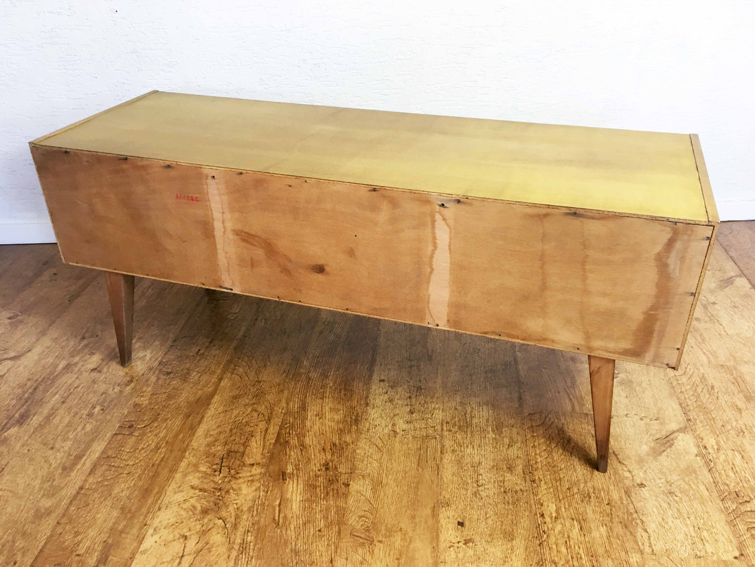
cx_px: 378
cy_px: 284
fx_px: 632
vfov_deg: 48.2
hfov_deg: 61.7
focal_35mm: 29
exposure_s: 1/33
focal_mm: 4.15
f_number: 2.2
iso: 100
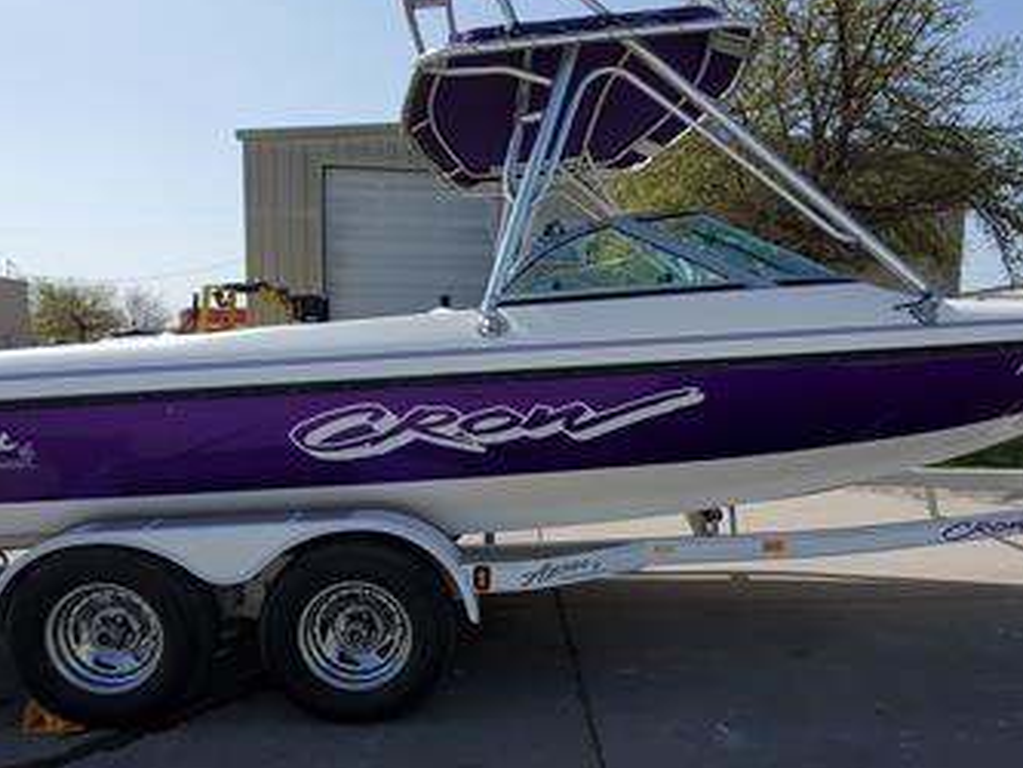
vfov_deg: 54.6
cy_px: 449
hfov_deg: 69.3
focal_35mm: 25
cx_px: 531
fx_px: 739
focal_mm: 1.8
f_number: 2.2
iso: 50
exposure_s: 1/1413
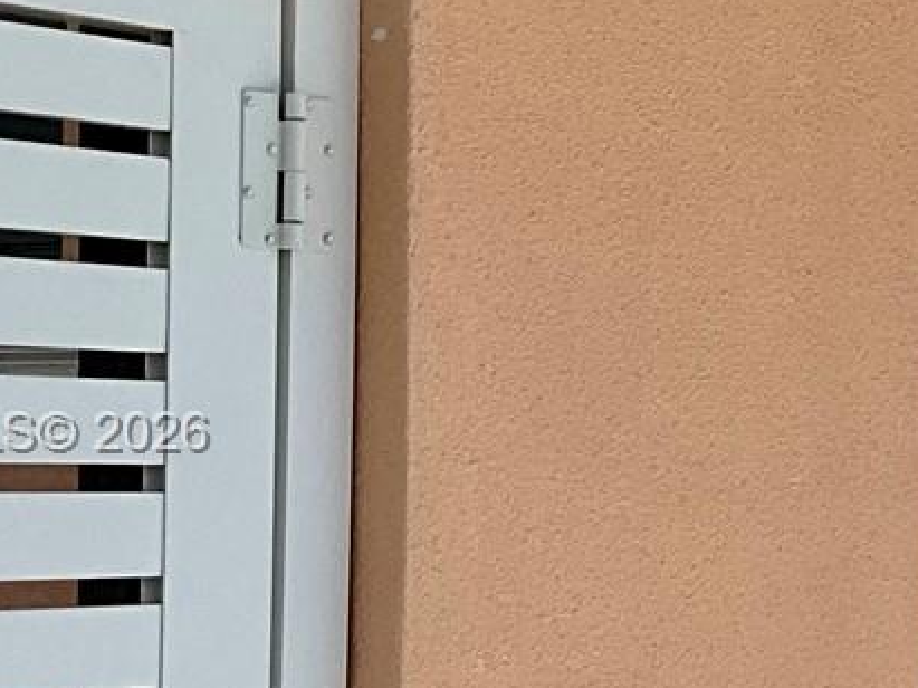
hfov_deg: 16.2
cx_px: 1300
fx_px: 2996
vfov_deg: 13.1
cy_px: 436
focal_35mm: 113
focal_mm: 3
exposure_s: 1/4065
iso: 25
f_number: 1.8
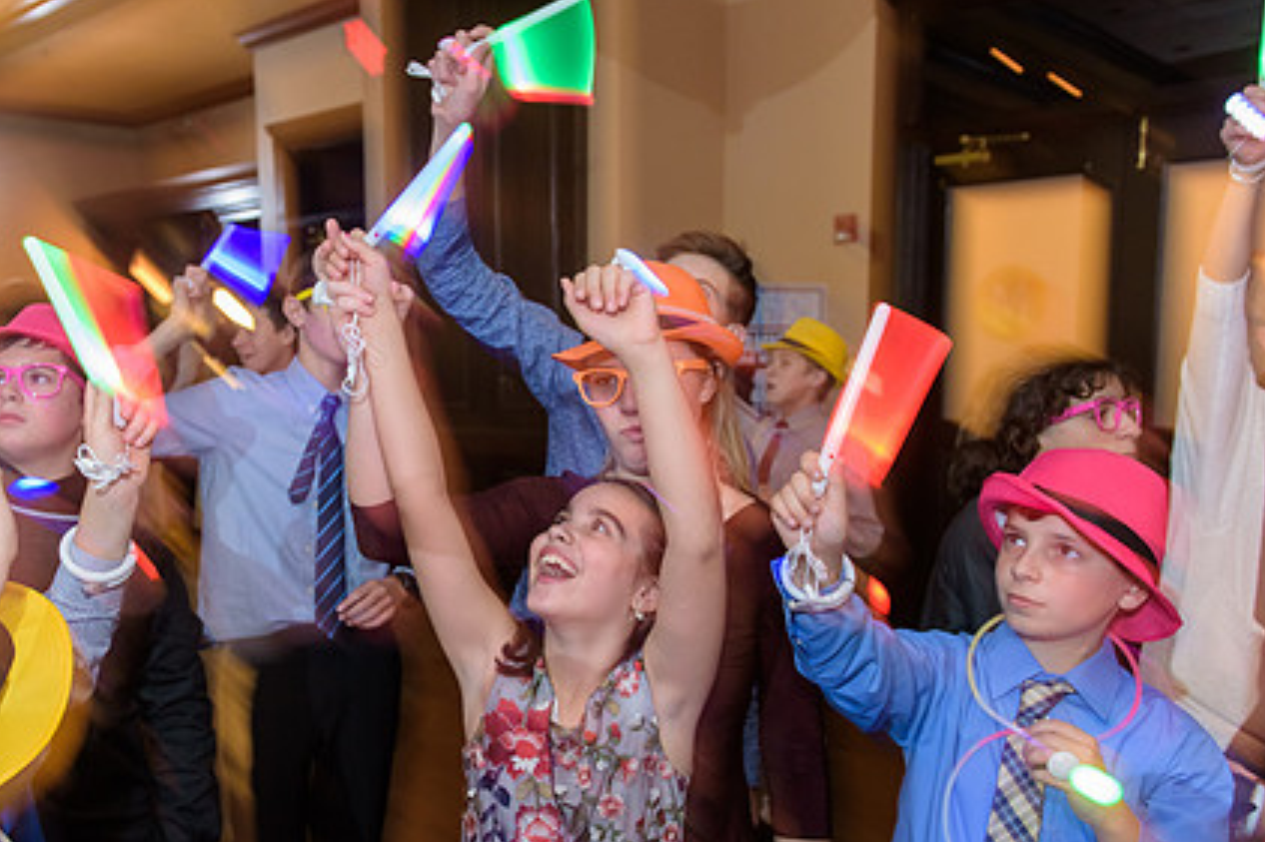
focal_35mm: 33
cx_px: 462
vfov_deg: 39.8
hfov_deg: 56.4
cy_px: 493
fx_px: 1159
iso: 1600
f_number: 3.2
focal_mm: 24
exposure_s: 1/25
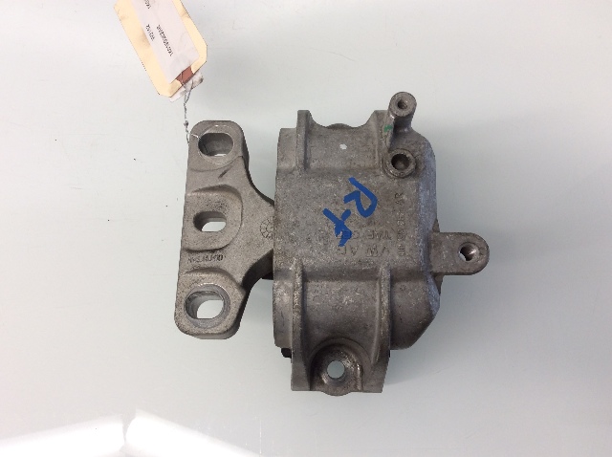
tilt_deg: -78.2
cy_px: 228
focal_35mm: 32
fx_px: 565
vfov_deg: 44.1
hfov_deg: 56.9
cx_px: 306
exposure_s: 1/40
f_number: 2.4
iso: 32
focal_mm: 3.3
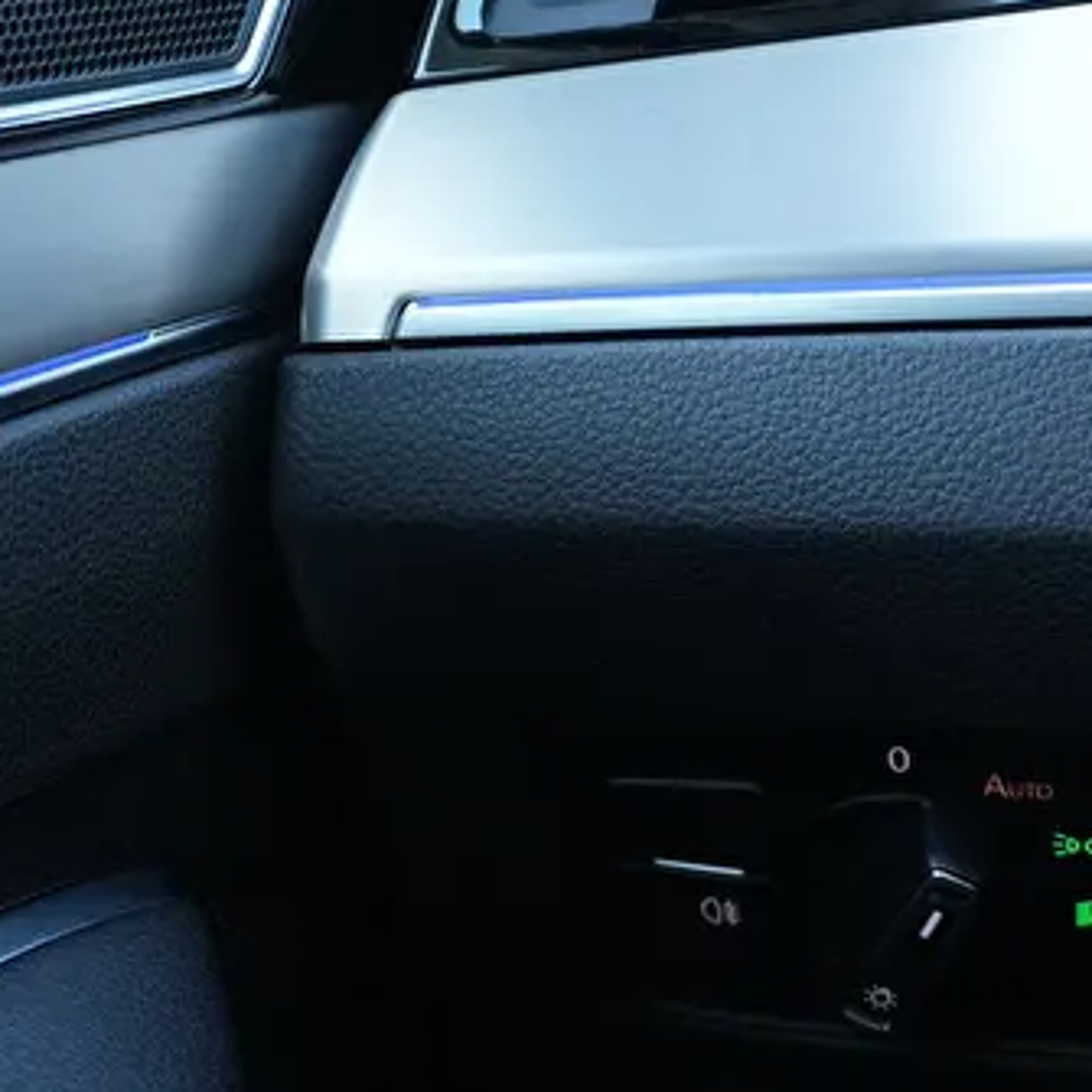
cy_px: 311
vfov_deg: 24.5
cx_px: 398
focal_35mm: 70
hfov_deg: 24.6
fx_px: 2499
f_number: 4
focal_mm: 23
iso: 2500
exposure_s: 1/160
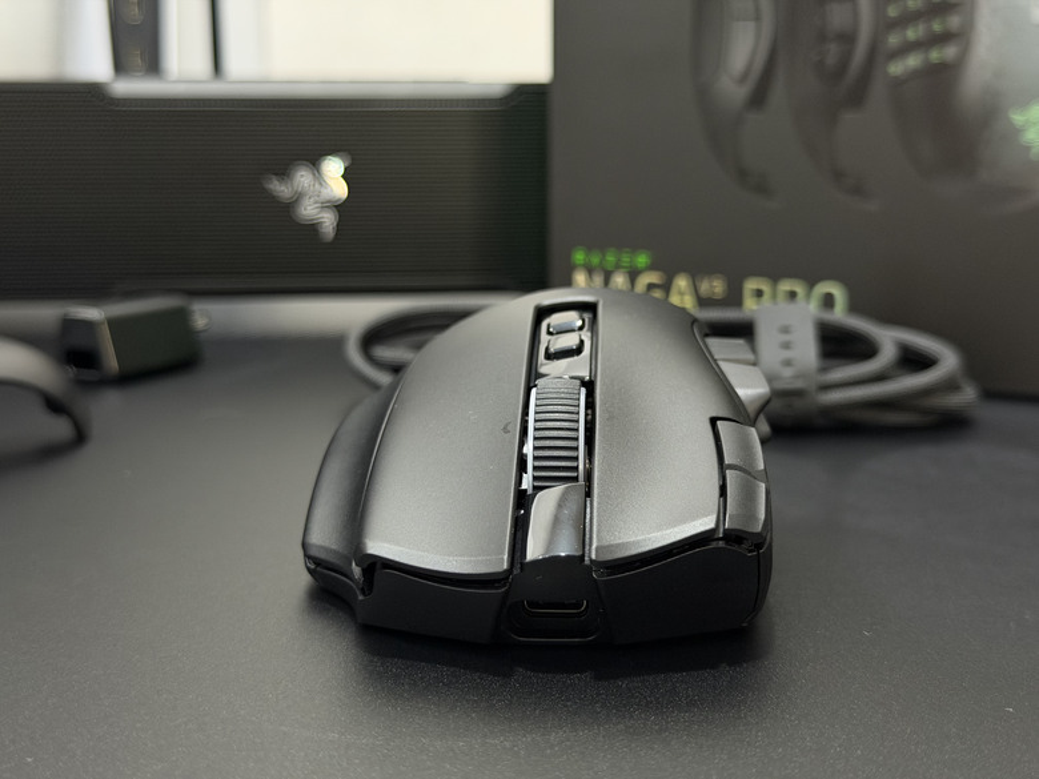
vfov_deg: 30.3
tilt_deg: -11.4
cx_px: 520
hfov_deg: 39.7
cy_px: 390
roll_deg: +0.5
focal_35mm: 48
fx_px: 1441
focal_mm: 6.76
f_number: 1.78
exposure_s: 1/40
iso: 400
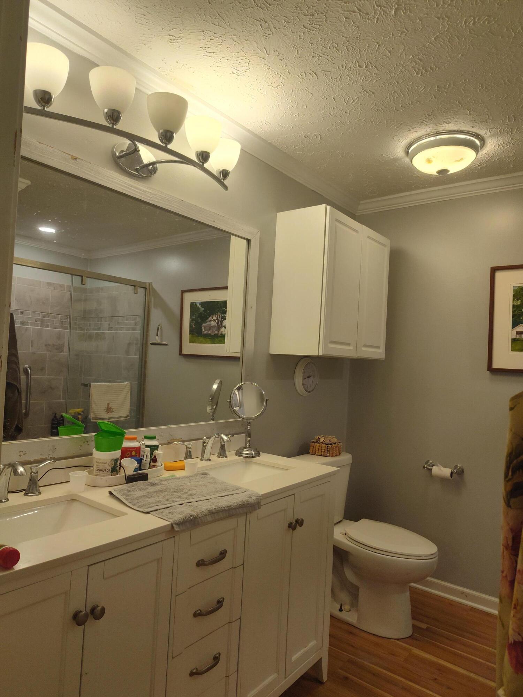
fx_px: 463
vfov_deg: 73.9
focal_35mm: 23
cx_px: 262
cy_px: 348
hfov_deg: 58.9
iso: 344
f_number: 1.8
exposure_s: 1/120
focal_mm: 5.56
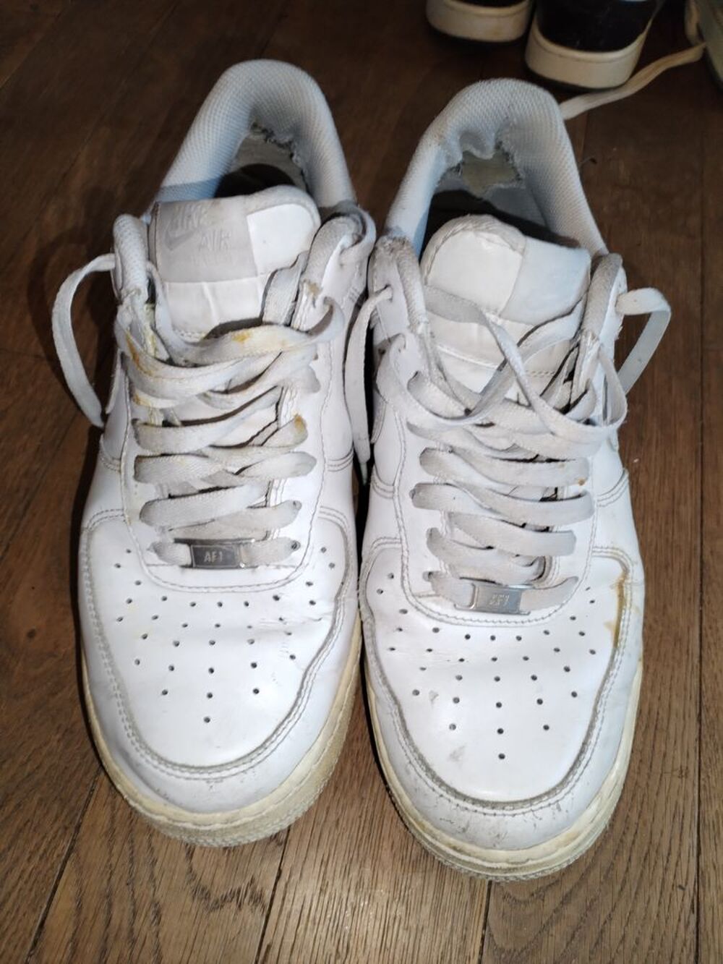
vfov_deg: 67.3
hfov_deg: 53.1
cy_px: 482
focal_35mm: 26
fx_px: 724
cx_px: 362
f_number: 1.8
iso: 930
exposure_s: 1/24
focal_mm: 4.75
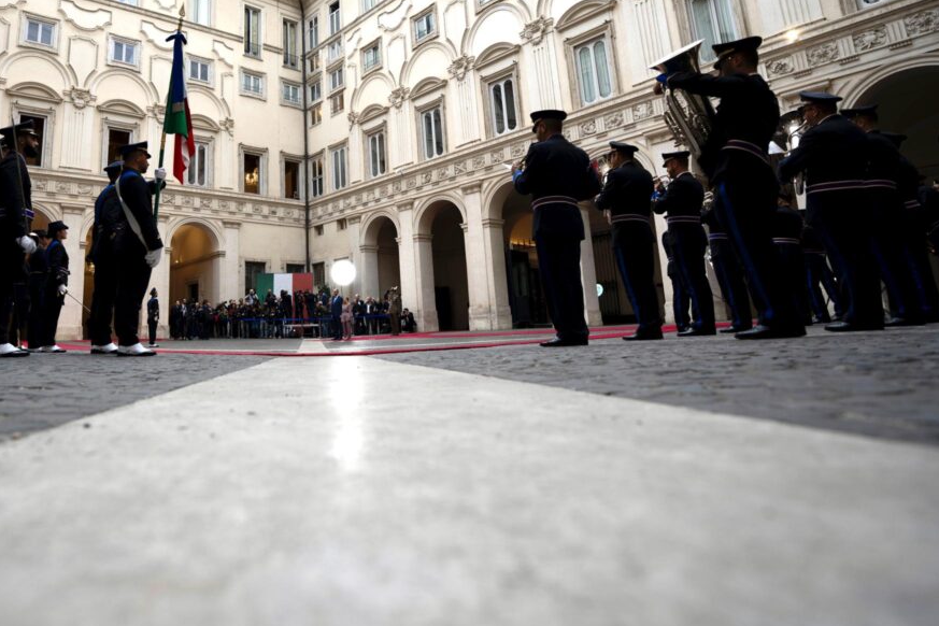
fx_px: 574
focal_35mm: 22
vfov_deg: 56.2
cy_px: 219
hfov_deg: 76.6
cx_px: 331
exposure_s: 1/125
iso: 100
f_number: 3.2
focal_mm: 16
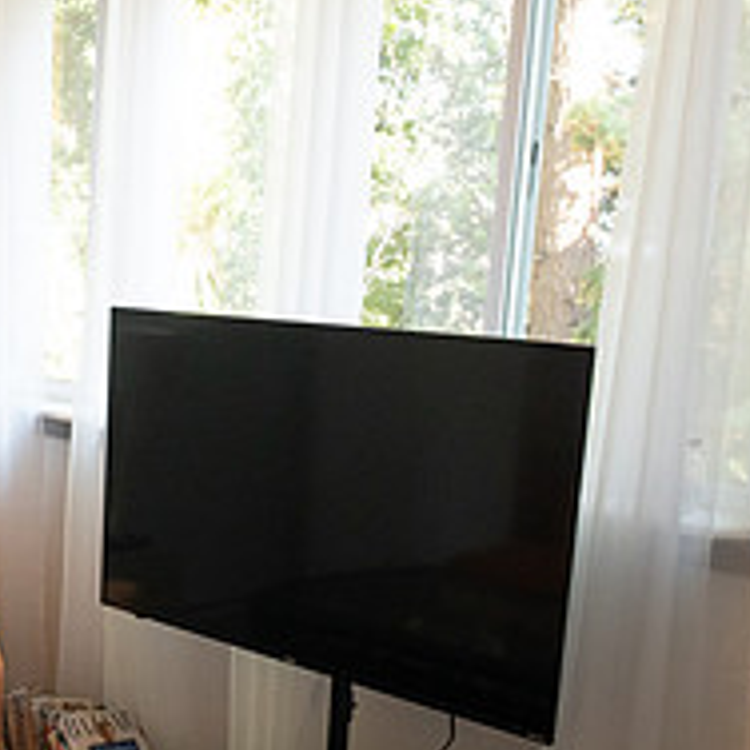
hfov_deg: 25.3
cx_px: -80
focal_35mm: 63
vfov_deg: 26.8
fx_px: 1544
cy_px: 602
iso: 5000
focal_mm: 24
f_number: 8
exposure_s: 1/100
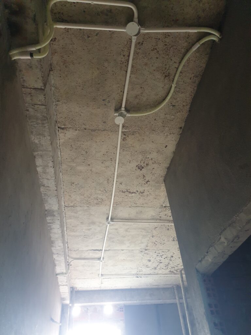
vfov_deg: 67.3
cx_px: 126
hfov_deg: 53.1
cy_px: 168
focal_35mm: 26
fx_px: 251
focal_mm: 4.3
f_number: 1.5
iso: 250
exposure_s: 1/39
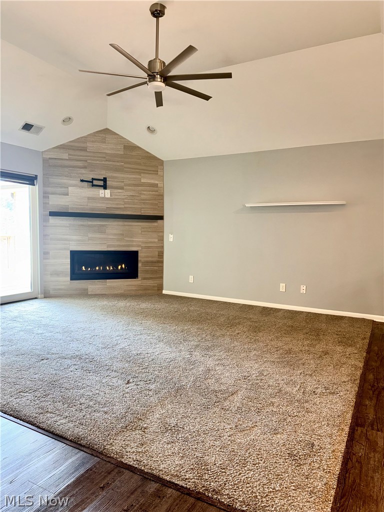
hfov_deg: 56.8
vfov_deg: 71.6
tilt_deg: -3.3
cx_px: 192
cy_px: 256
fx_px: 355
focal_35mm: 24
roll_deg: -0.4
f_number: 1.78
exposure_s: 1/40
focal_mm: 6.76
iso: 80
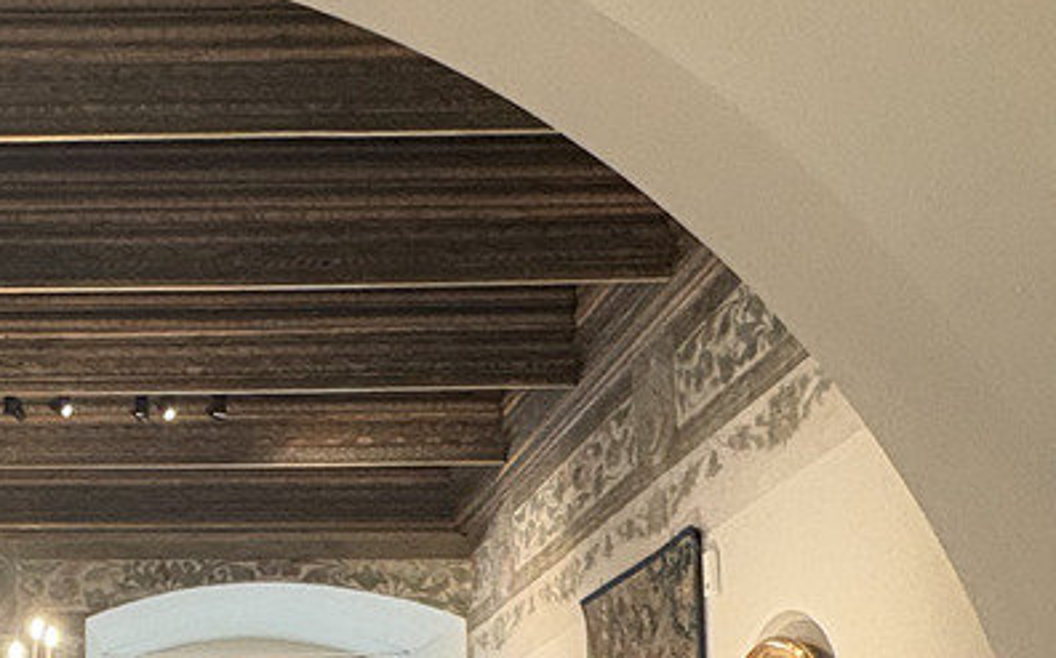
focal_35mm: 60
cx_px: 32
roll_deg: +0.4
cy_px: 765
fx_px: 1726
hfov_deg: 31.7
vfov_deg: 20.4
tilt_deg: +8.1
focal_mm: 2.22
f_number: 2.2
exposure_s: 1/60
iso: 640
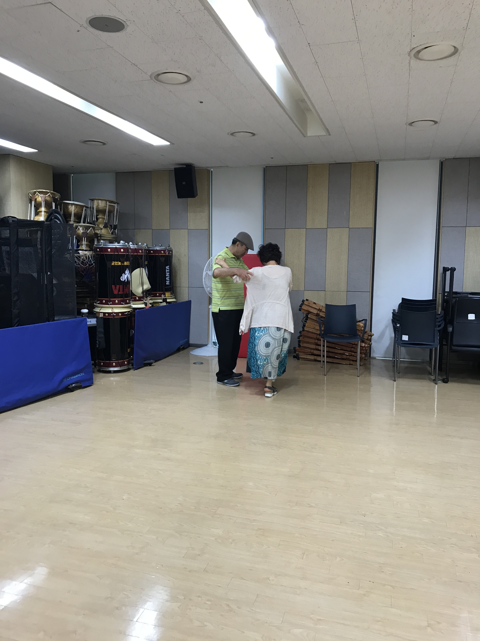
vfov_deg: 63.4
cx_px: 240
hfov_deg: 49.7
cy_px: 320
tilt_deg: -8.8
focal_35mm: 28
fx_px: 518
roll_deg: -0.8
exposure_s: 1/20
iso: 40
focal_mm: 3.99
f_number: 1.8
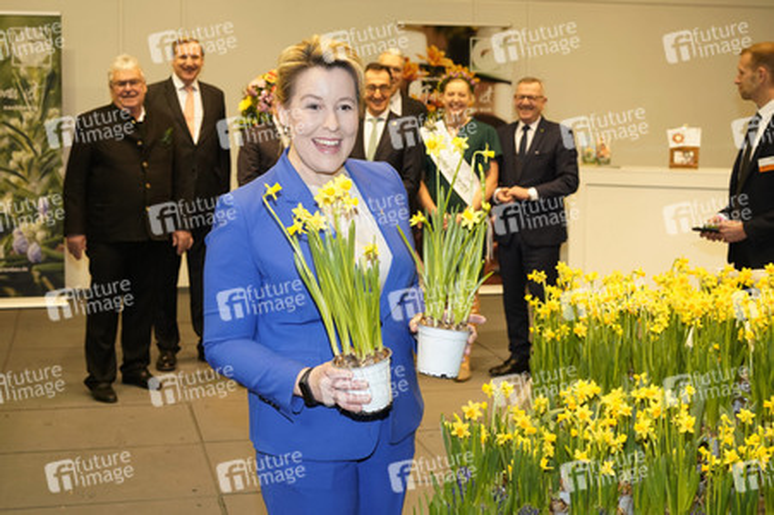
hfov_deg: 49.6
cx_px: 387
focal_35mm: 39
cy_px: 258
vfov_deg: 34.2
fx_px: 838
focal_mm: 39
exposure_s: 1/200
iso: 1600
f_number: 5
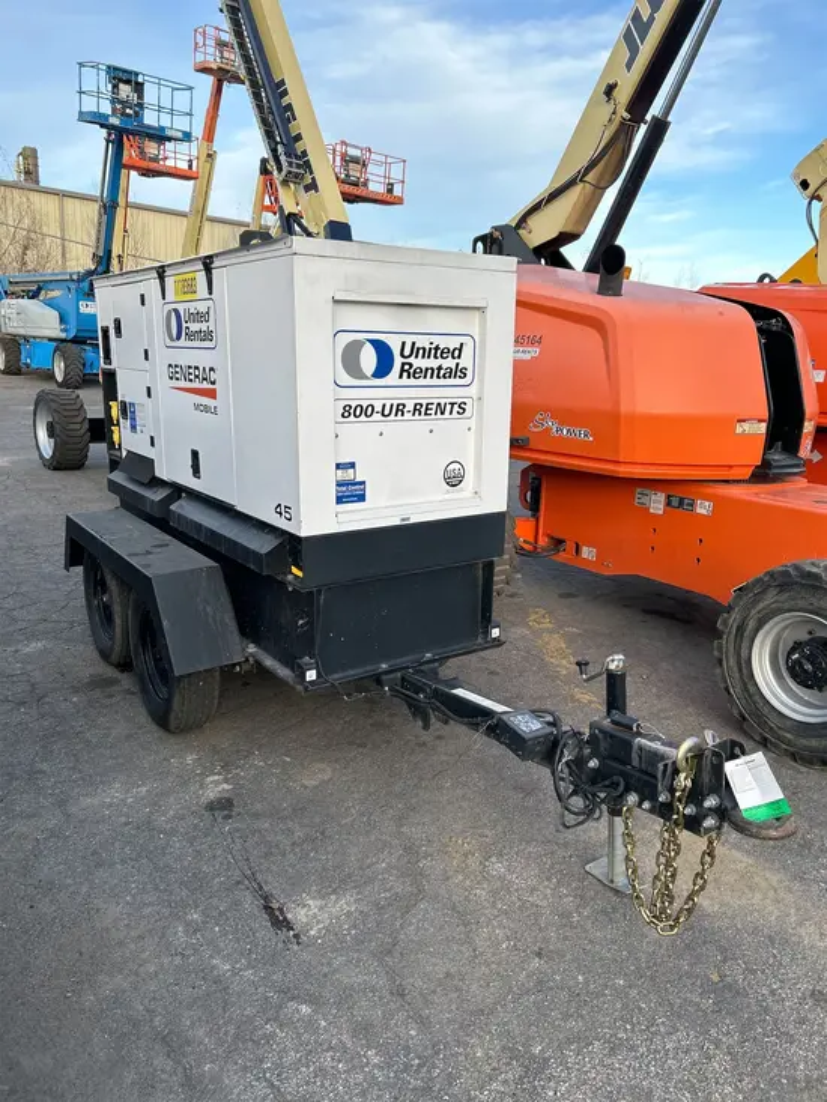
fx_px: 828
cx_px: 414
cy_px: 551
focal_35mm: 26
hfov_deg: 53.1
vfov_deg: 67.3
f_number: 1.5
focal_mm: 5.7
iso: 50
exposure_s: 1/758
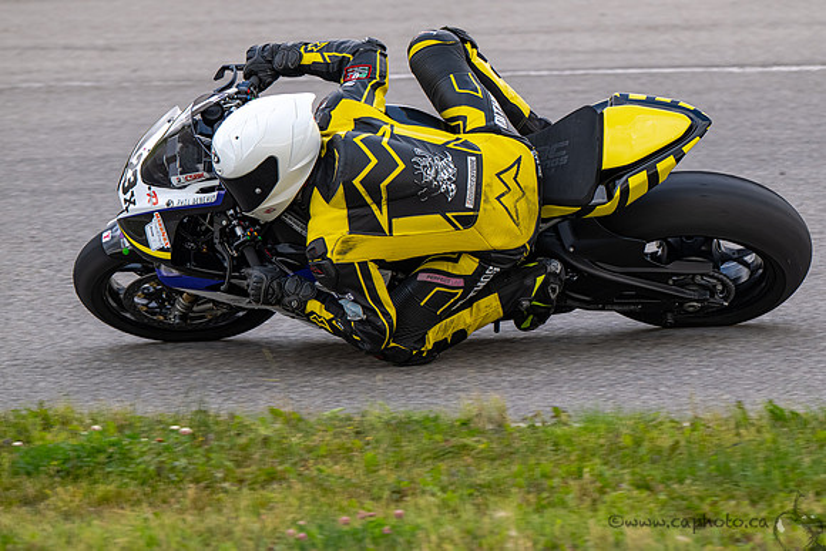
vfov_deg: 3.8
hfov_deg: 5.7
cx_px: 517
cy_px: 243
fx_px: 8326
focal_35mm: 363
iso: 900
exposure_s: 1/1250
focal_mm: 290
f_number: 6.3
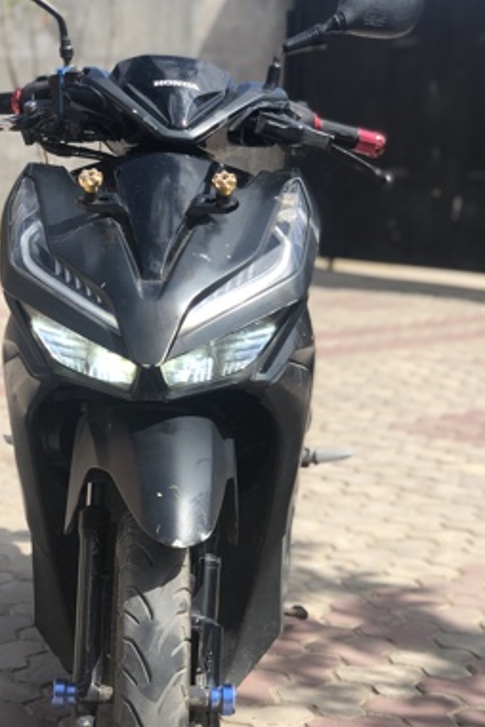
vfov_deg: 28.4
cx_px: 150
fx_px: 1435
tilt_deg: -11.2
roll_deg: -2.2
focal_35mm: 71
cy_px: 441
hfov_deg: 19.1
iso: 16
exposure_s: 1/923
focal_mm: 6
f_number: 2.4
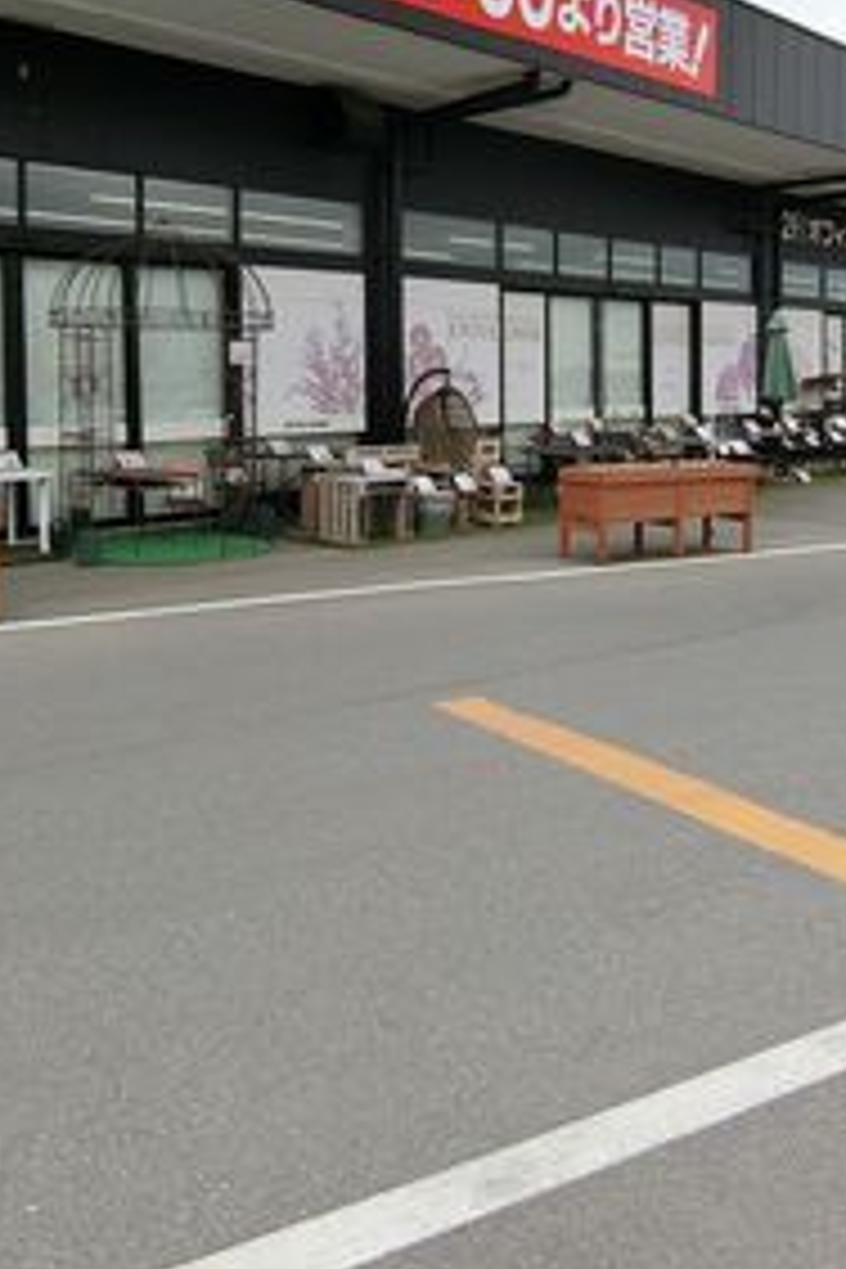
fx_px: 1234
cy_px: 466
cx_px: 351
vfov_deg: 53.8
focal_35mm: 35
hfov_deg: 37.7
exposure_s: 1/400
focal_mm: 4.06
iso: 80
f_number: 2.7
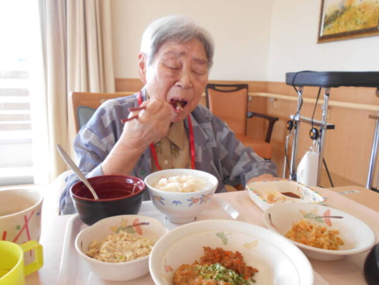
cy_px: 142
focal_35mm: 26
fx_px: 285
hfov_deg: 67.3
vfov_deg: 53.1
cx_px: 190
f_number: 3.2
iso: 180
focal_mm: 4.6
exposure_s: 1/30
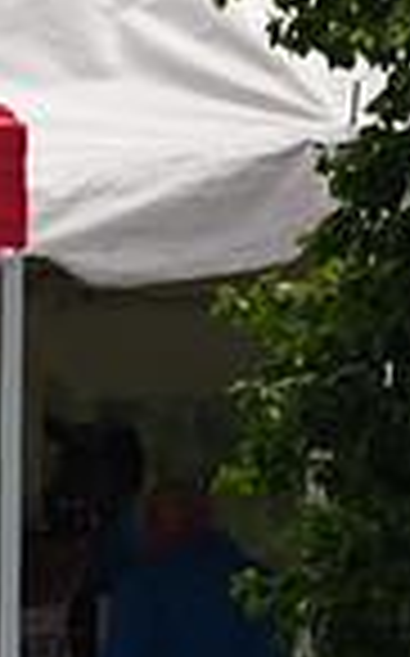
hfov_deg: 0.5
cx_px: -879
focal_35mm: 2430
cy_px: 646
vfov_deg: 0.9
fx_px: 43530
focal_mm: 600
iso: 500
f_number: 6.3
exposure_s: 1/3200
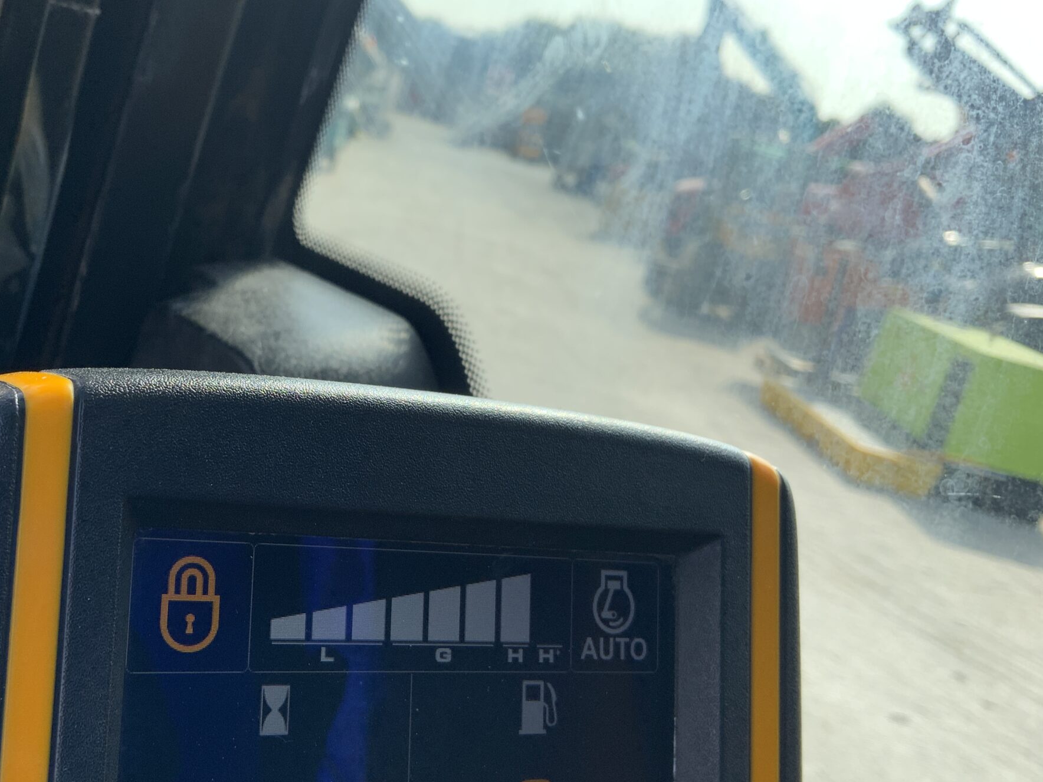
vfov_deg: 34.3
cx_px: 321
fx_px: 1265
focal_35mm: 42
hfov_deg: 43.9
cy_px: 424
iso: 16
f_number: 1.8
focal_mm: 3
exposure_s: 1/500
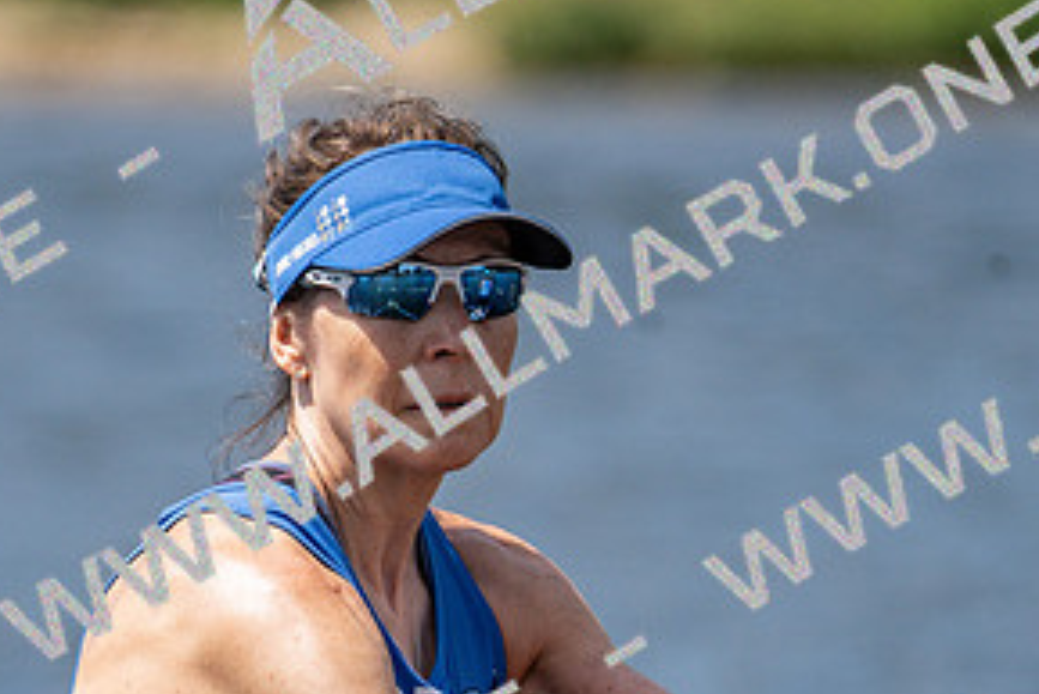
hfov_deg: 1.9
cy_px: 671
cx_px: 442
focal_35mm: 1110
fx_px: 32050
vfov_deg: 1.2
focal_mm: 553
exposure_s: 1/2000
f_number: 6.3
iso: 250
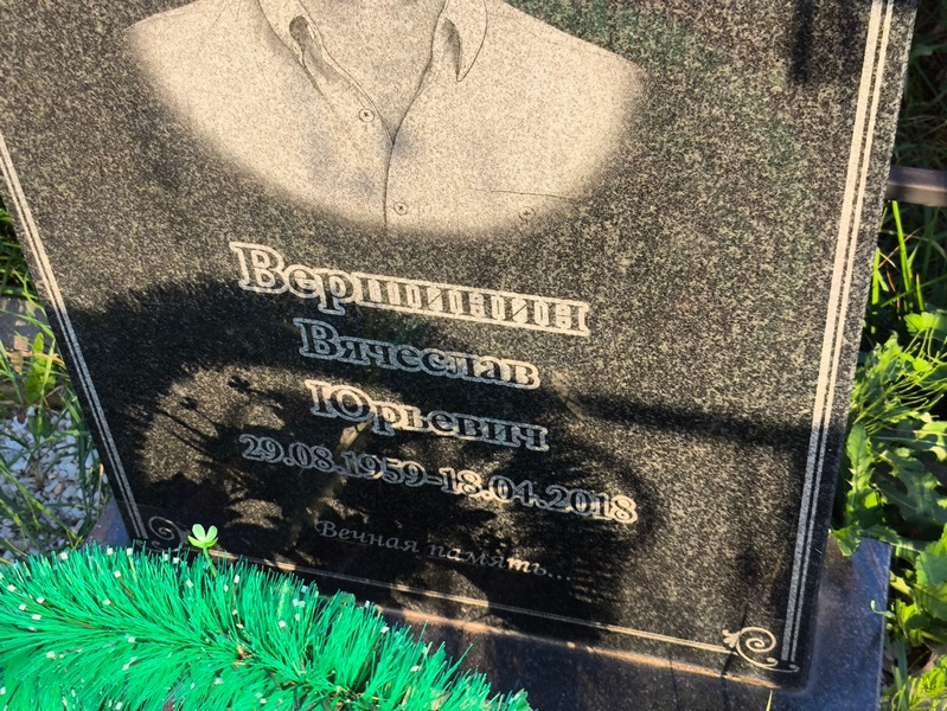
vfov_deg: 29.1
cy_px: 356
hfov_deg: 38.2
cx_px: 474
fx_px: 1368
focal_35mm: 50
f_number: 1.7
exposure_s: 1/312
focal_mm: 4.71
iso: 50
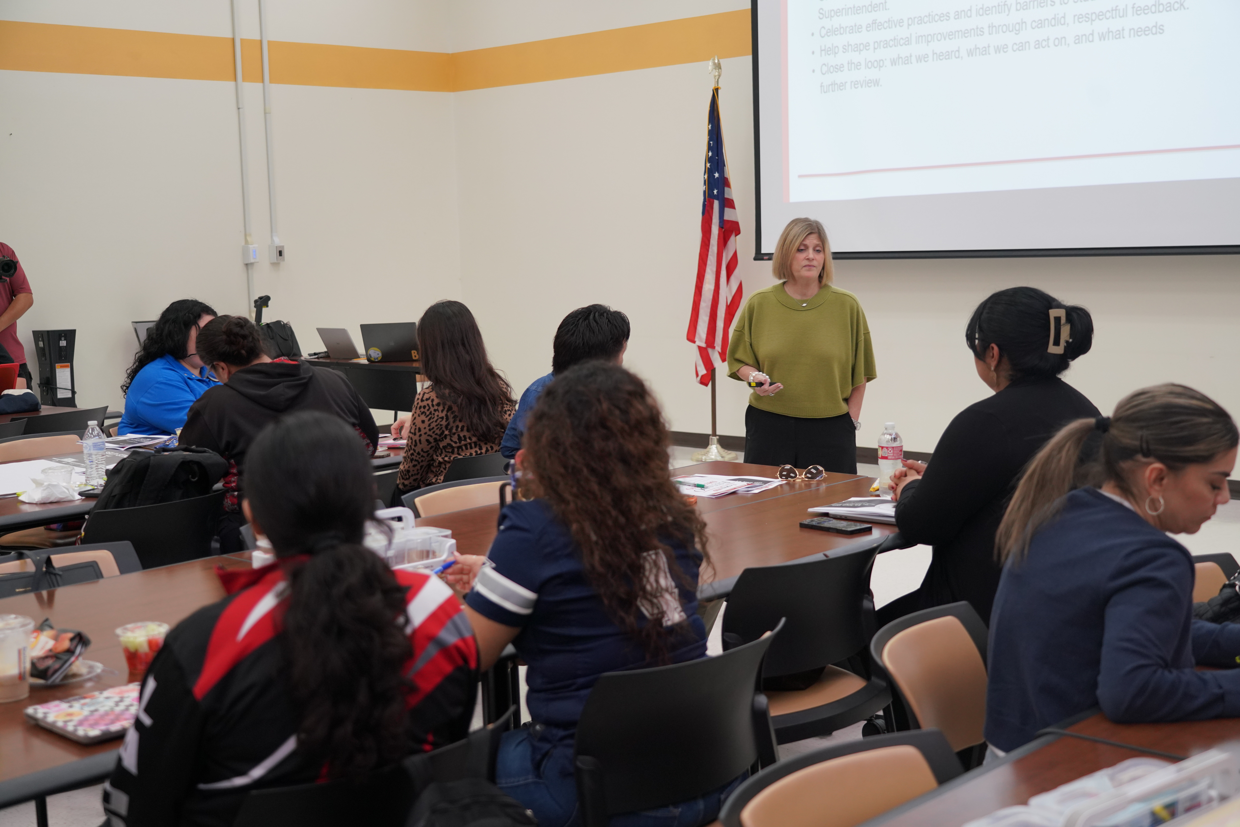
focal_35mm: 46
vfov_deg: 29.3
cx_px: 620
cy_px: 414
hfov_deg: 42.7
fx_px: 1585
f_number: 4
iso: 1250
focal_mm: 46
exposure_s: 1/160
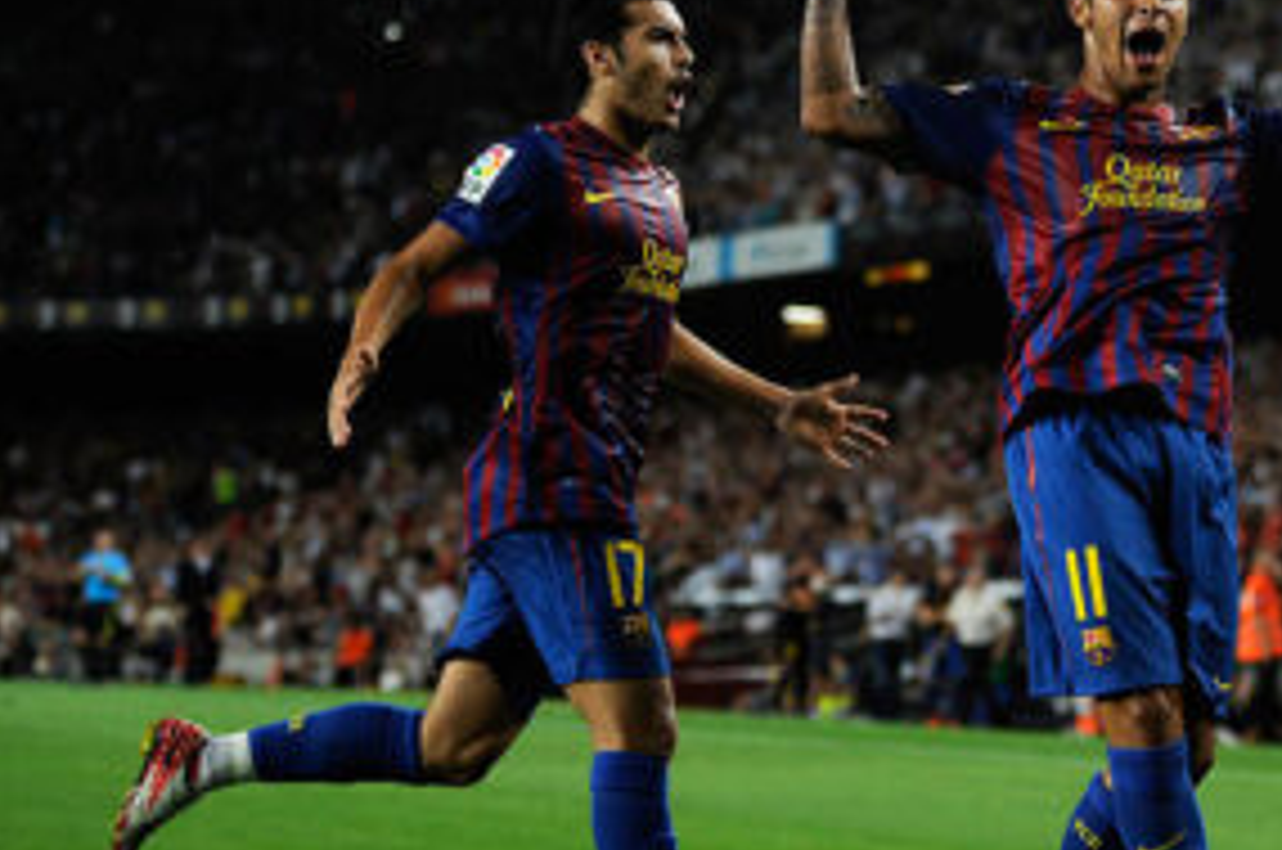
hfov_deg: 17.3
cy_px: 465
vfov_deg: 11.6
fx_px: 4195
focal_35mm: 118
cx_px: 967
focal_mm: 70
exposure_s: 1/1000
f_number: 2.8
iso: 1000
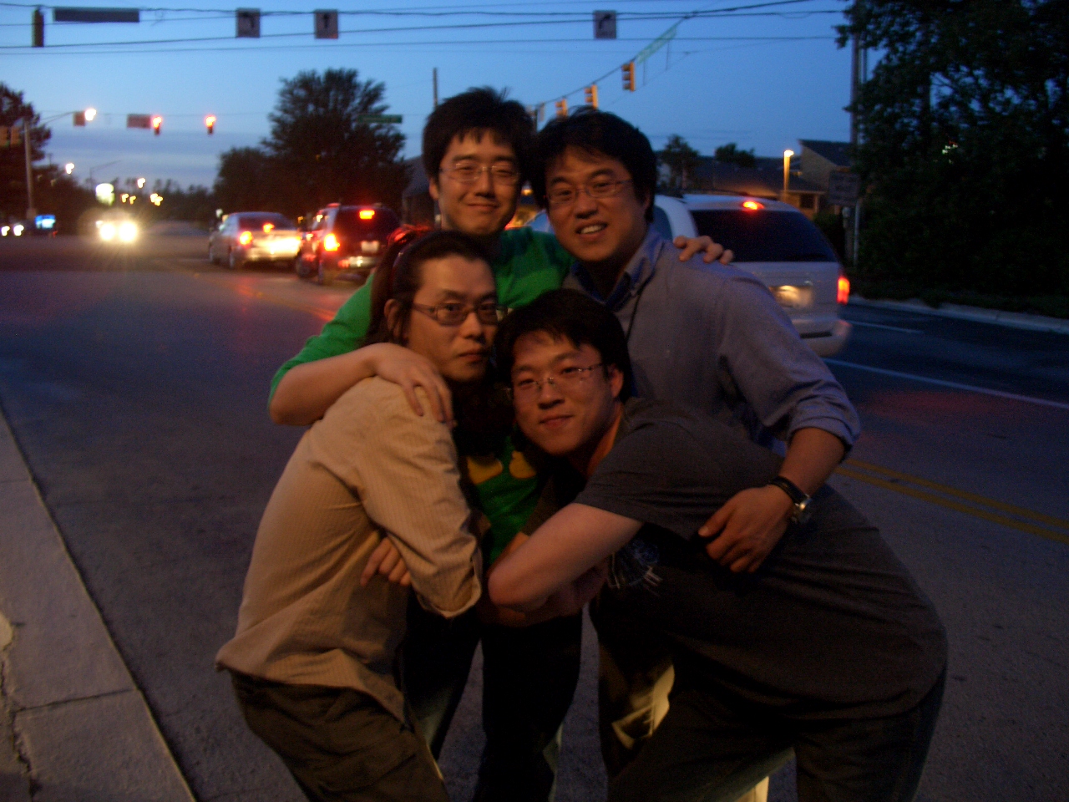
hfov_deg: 55.4
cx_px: 534
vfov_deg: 42.9
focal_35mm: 33
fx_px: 1019
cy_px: 401
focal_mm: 7.1
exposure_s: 1/8
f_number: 2.8
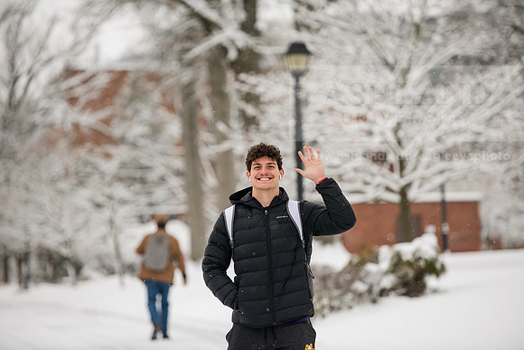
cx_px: 262
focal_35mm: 175
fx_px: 2548
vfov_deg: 7.9
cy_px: 175
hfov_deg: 11.7
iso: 100
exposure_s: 1/500
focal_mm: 175
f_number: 3.2
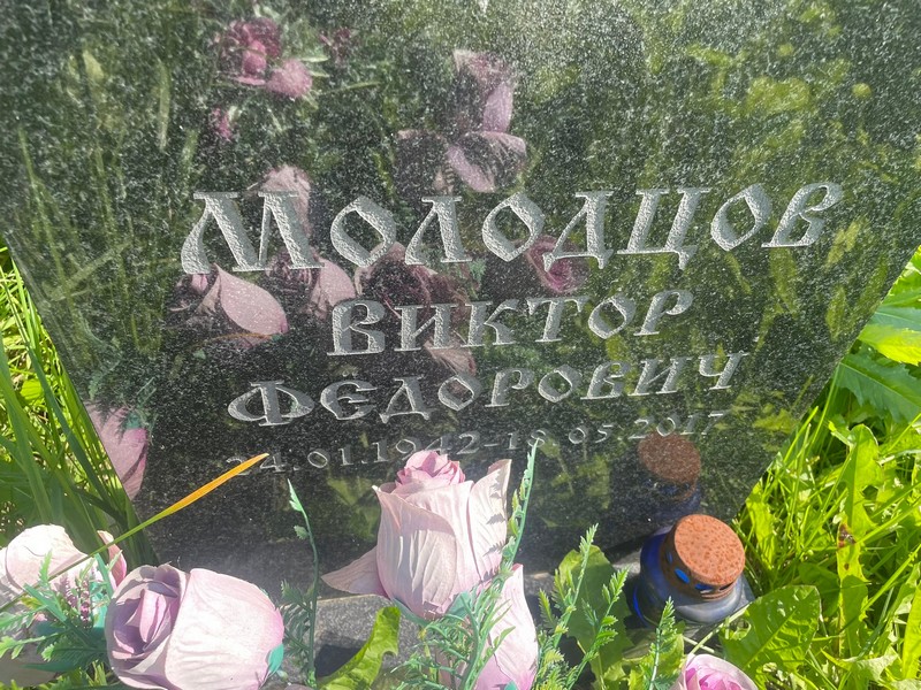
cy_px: 345
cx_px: 460
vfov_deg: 53.1
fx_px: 692
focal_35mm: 26
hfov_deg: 67.3
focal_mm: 4.2
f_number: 1.6
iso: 32
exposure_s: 1/647
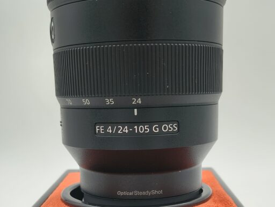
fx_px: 191
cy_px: 104
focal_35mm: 24
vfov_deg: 56.9
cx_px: 138
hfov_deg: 71.5
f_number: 1.8
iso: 100
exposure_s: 1/310
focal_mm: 5.56
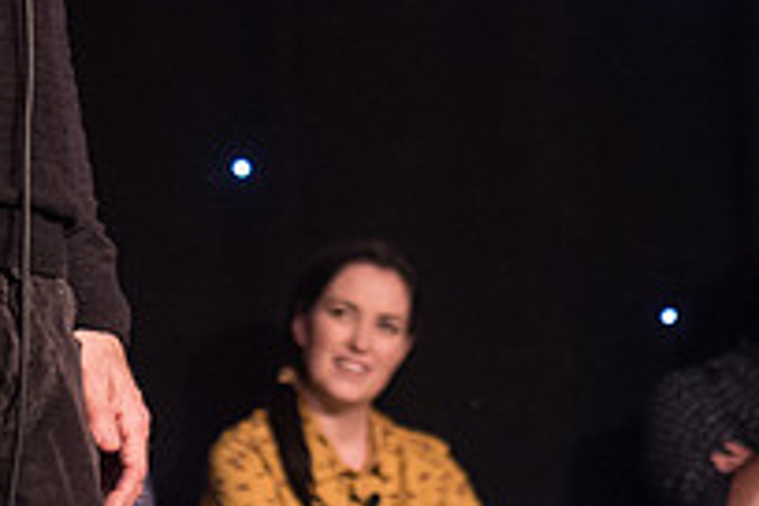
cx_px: 275
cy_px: -188
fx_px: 4195
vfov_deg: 6.8
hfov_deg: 10.3
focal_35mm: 199
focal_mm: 70
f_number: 3.2
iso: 2000
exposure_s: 1/400
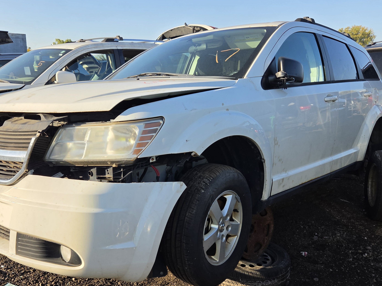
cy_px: 158
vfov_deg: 42.9
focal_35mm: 33
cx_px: 172
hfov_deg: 55.2
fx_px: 364
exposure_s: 1/3203
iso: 80
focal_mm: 5.4
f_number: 1.8
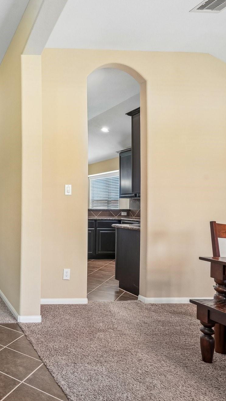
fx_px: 277
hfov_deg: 33.9
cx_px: -58
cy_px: 201
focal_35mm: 26
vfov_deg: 71.9
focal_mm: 16
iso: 400
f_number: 8
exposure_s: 1/10
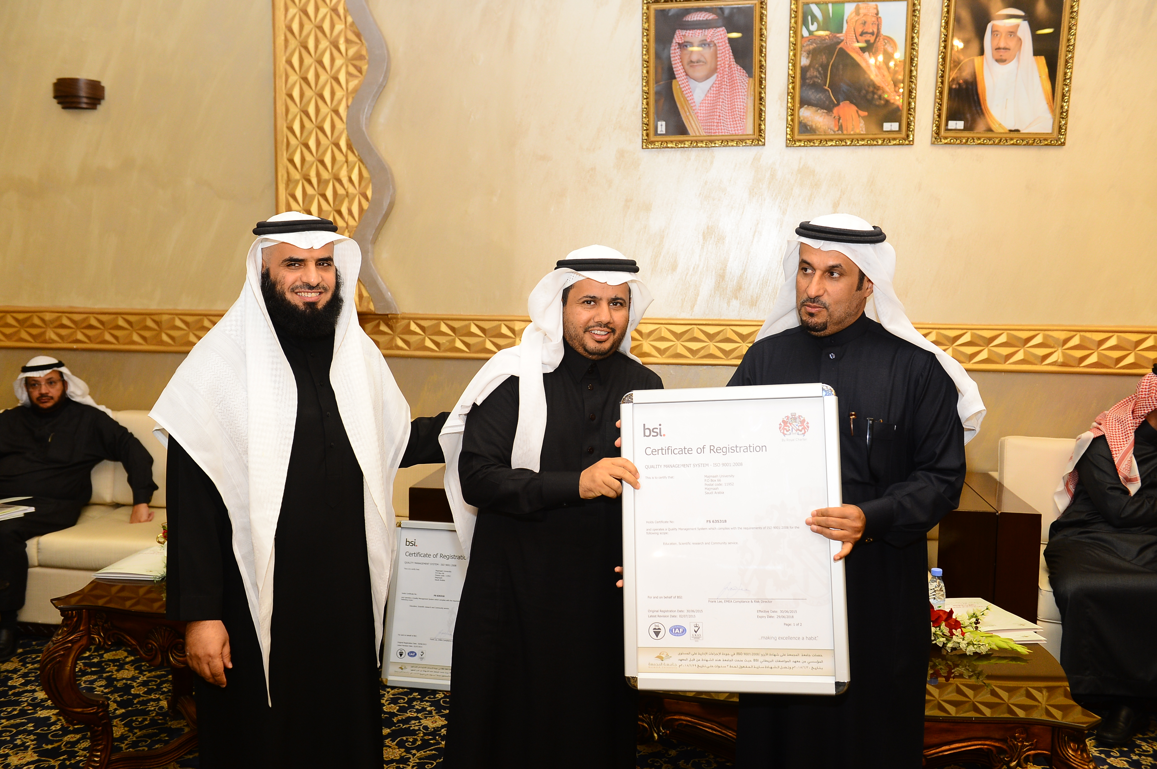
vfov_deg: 38.8
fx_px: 1092
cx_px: 578
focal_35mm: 34
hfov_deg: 55.8
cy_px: 384
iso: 1000
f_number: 4
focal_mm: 34
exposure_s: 1/100
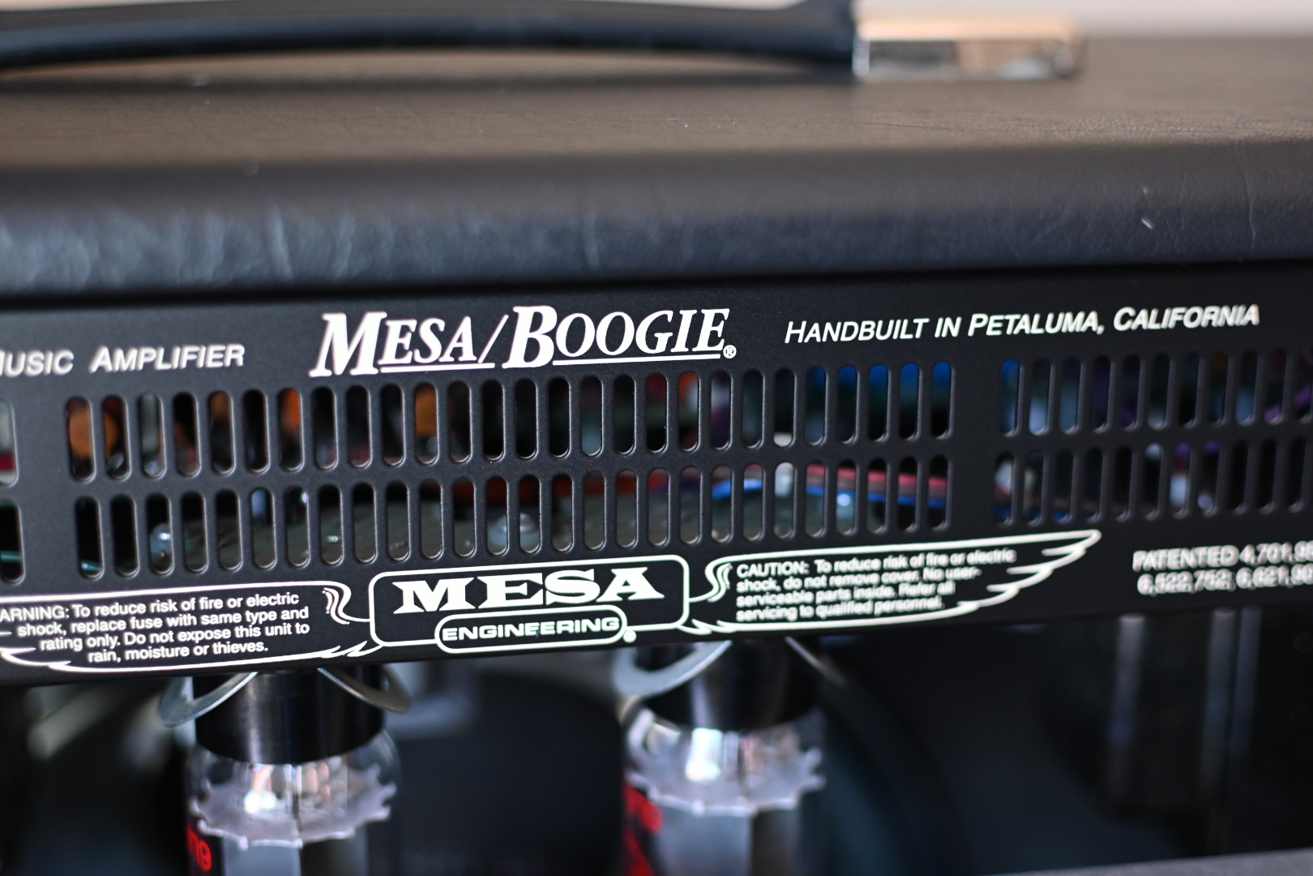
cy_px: 438
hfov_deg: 37.9
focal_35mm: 52
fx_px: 1915
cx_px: 656
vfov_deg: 25.8
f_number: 2.8
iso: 800
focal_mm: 35
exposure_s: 1/125
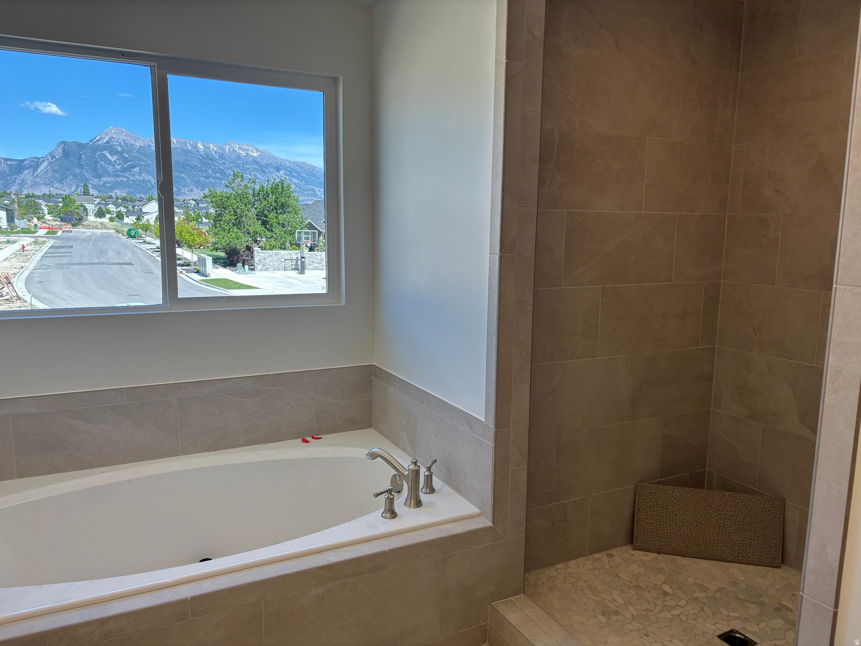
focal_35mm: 26
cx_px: 430
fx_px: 647
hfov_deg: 67.3
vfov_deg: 53.1
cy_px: 323
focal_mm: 5.96
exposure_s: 1/426
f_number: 1.6
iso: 50
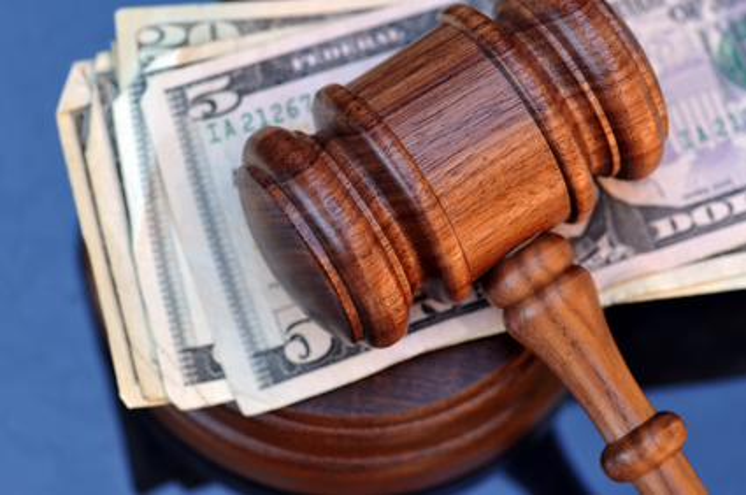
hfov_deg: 13.1
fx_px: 3259
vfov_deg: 8.7
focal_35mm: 158
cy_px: 248
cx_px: 373
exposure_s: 1/80
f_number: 5.6
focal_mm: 105
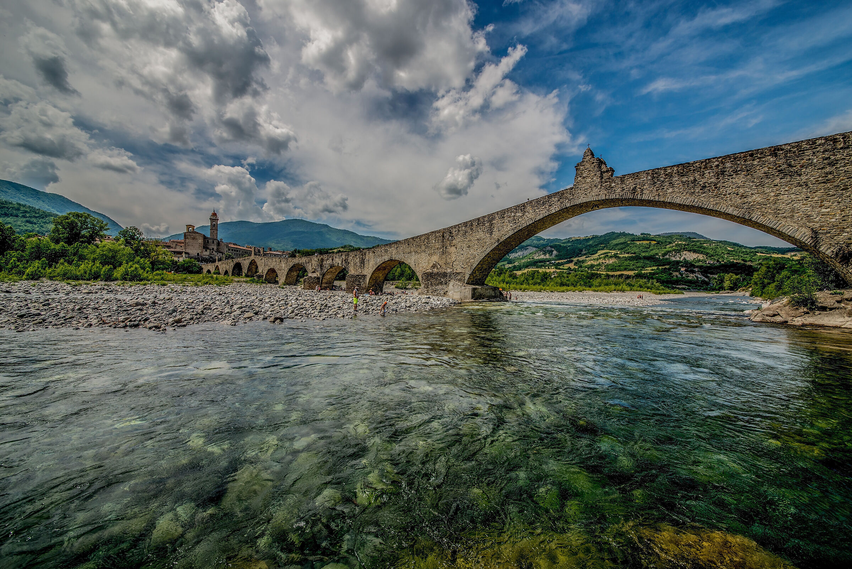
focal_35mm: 12
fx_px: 284
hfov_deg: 112.6
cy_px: 284
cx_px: 426
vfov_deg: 90.1
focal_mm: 12
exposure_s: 1/400
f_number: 10
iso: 125
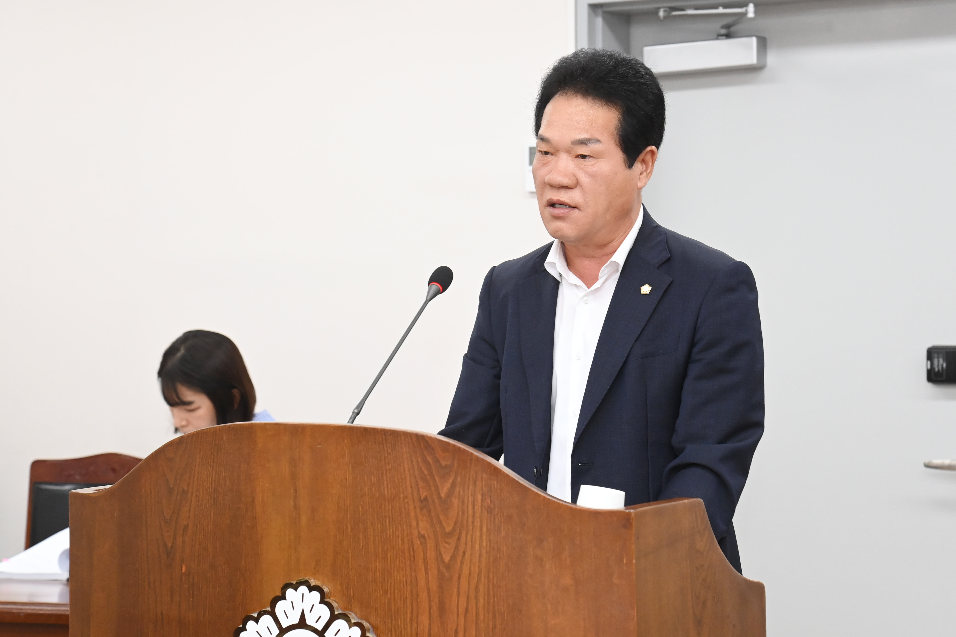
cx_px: 478
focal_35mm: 82
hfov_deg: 24.8
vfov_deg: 16.7
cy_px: 318
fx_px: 2177
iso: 3200
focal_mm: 82
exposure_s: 1/250
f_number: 6.3
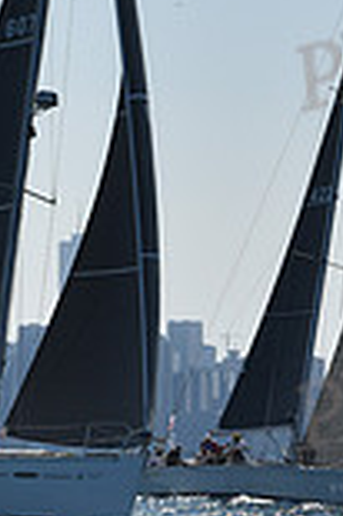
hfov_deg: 4.5
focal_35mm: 307
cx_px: 125
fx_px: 4397
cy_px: -100
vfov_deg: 6.7
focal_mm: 82
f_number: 9
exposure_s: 1/1600
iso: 250
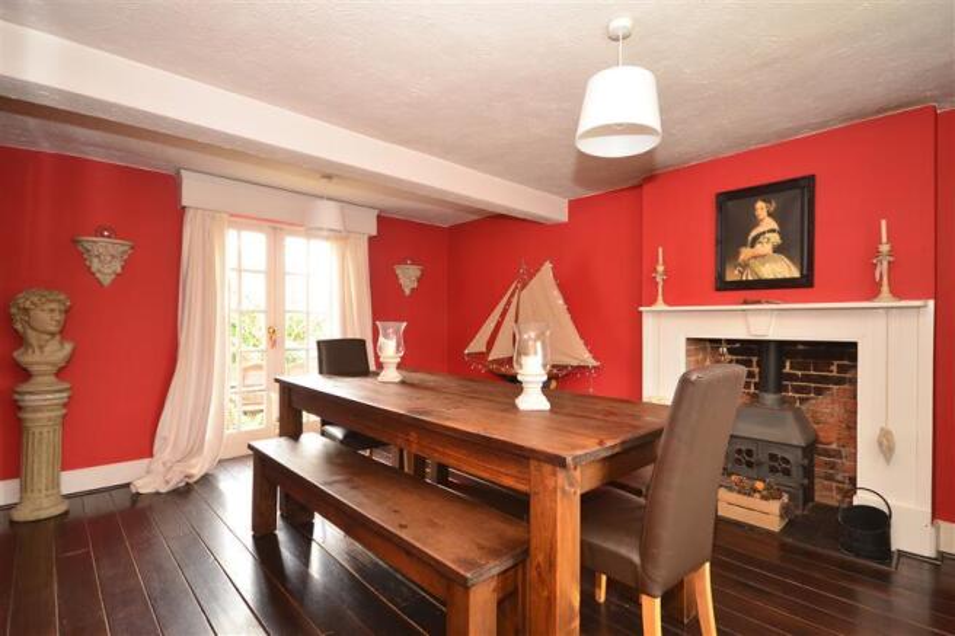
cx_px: 478
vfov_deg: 69.6
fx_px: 457
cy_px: 318
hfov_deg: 92.5
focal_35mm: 17
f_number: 5.6
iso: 400
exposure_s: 1/10
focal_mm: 11.5
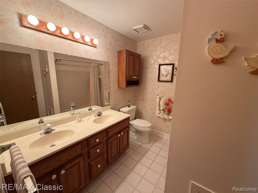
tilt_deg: -9.4
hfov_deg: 102.1
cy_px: 96
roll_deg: -0.3
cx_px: 129
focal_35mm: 14
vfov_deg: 85.7
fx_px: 104
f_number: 2.2
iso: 320
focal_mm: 2.22
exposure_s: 1/60
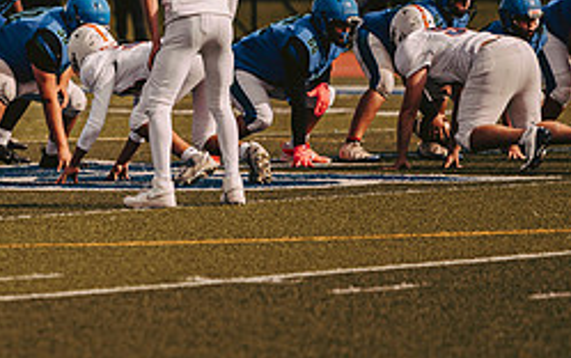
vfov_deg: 2.8
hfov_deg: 4.4
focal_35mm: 474
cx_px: 41
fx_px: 7381
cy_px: 17
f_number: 2.8
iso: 160
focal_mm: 200
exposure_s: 1/2500
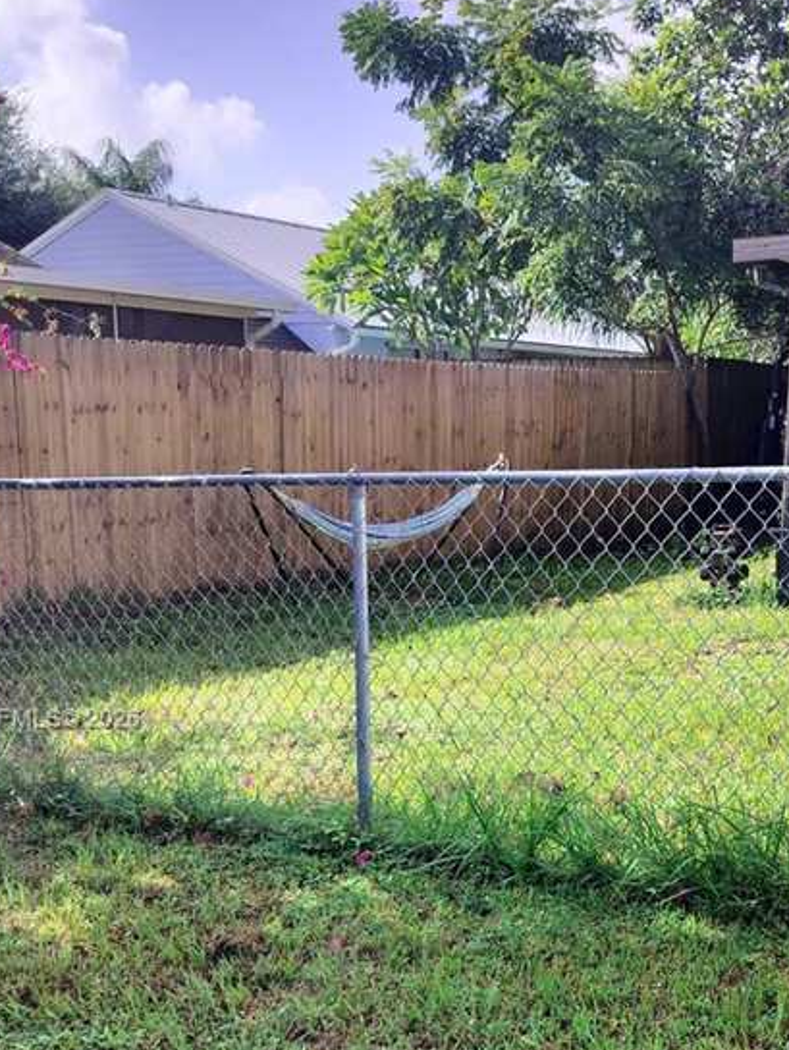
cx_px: 594
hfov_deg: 30.4
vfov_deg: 39.8
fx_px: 1426
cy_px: 720
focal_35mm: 47
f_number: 1.7
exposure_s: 1/794
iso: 50
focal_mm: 5.24
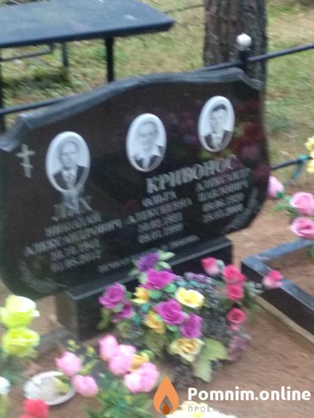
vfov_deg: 67.3
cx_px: 157
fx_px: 314
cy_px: 209
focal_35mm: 26
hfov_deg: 53.1
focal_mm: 3.81
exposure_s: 1/17
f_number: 2.2
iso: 800
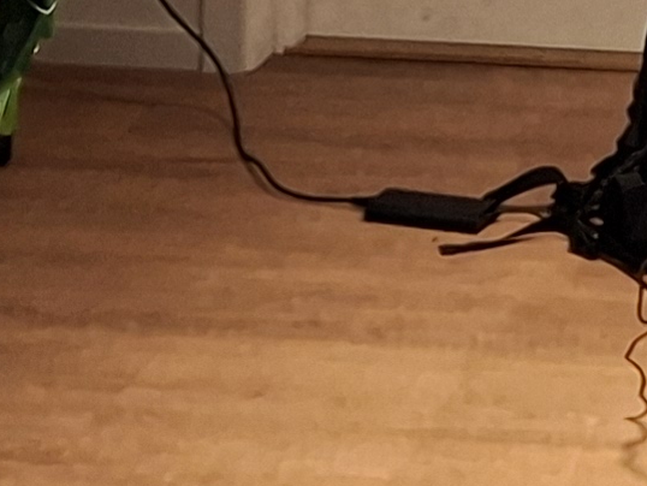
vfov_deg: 7.8
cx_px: 1277
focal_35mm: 171
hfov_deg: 10.6
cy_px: -842
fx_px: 3198
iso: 250
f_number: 1.8
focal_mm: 5.54
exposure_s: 1/33
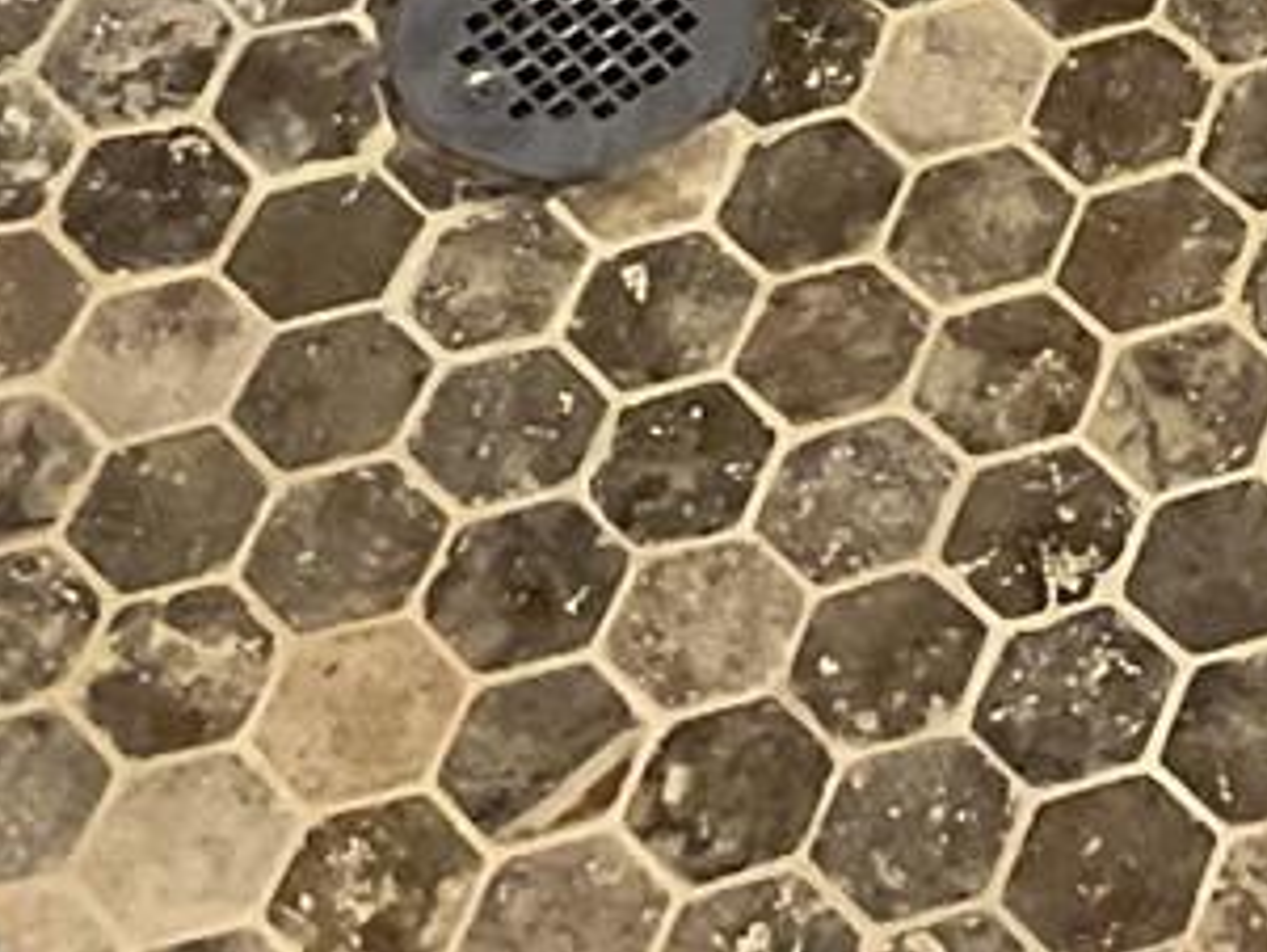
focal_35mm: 154
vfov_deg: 9.2
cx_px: 1785
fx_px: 5639
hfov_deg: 12.3
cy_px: -695
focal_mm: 3
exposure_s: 1/60
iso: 200
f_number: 1.8
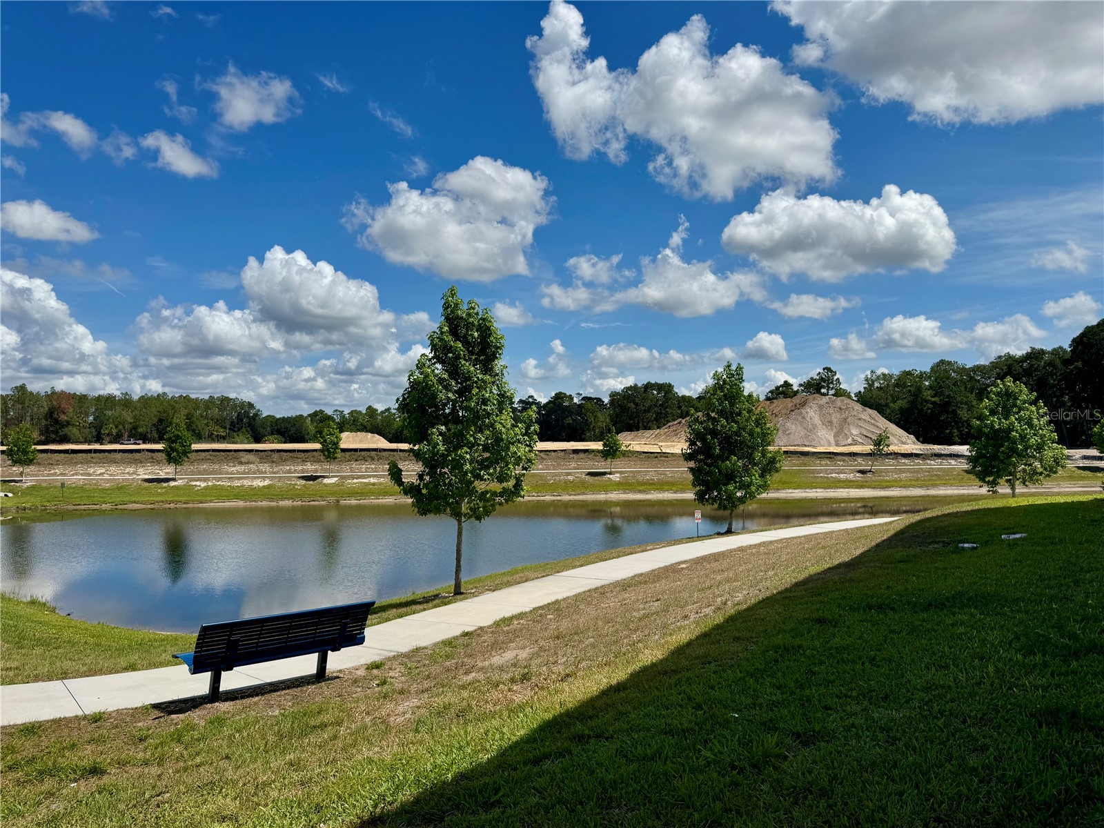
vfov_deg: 56.8
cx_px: 552
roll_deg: +0.3
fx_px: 765
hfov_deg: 71.6
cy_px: 414
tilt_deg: +0.9
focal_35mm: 24
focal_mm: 6.76
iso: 80
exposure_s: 1/9009
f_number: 1.78
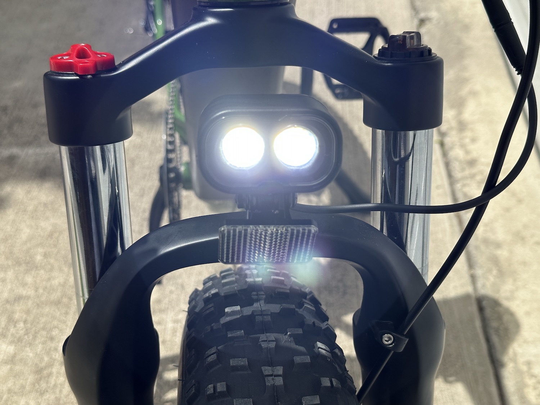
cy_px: 202
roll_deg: +5.7
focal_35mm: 48
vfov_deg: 30.3
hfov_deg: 39.7
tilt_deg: -42.0
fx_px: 749
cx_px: 270
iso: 64
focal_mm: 6.86
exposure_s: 1/5000
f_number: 1.78
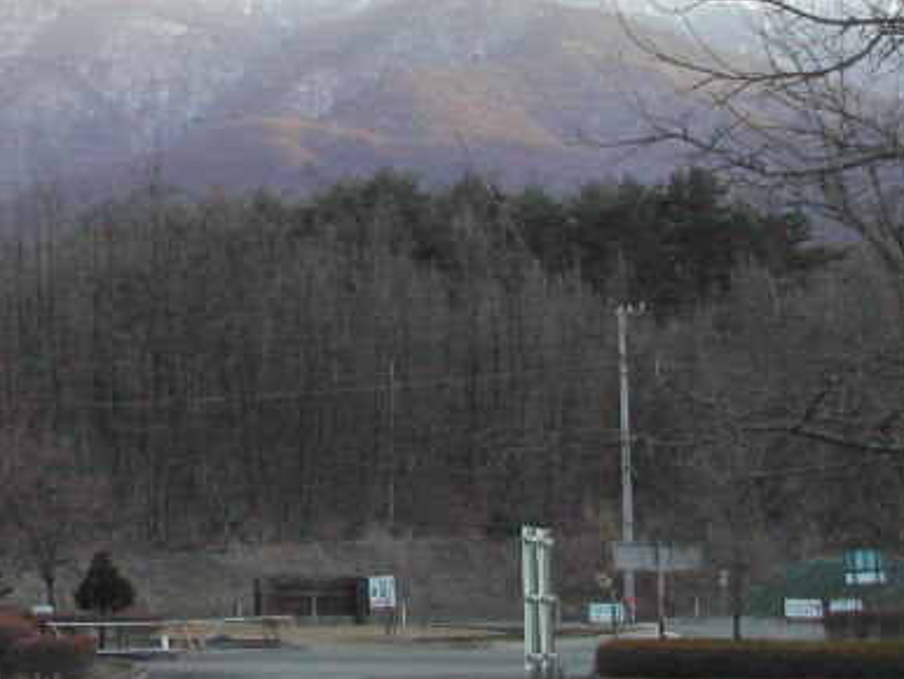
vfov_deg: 23.2
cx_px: 187
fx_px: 1646
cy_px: 222
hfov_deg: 30.0
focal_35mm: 63
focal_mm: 14.2
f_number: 3.7
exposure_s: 1/142
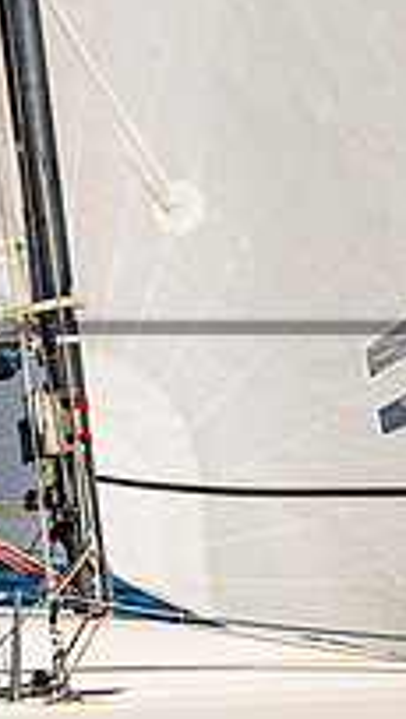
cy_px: 561
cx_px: -481
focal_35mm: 904
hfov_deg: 1.3
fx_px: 17273
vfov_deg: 2.4
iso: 320
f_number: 5.6
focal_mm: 240
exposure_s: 1/3200
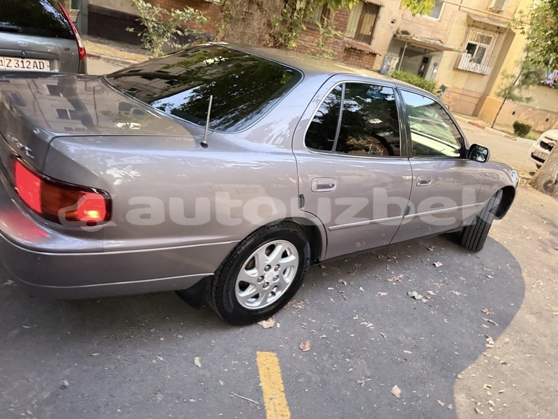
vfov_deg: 56.8
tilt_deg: -19.8
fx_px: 387
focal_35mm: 24
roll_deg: -12.8
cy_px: 210
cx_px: 279
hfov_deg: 71.6
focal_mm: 6.76
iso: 3200
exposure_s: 1/17
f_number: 1.78
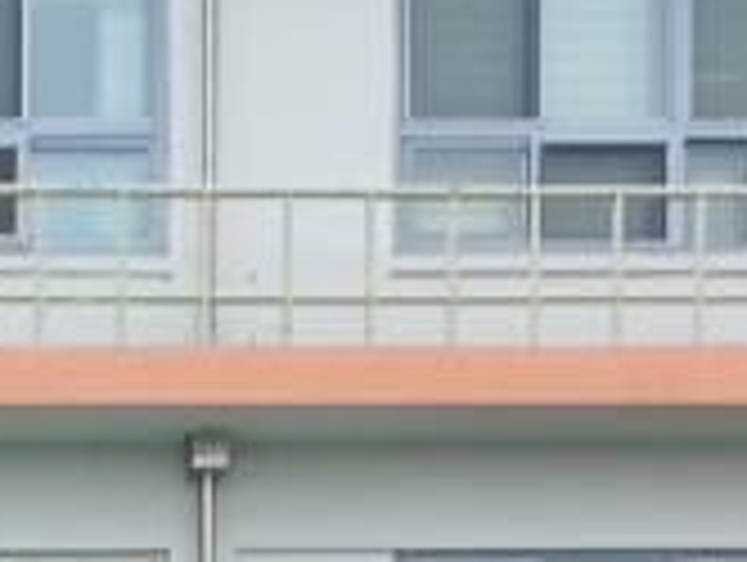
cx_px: -464
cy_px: 1915
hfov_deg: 10.7
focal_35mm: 177
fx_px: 3825
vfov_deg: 7.1
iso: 25
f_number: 1.8
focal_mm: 5.06
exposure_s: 1/60.2
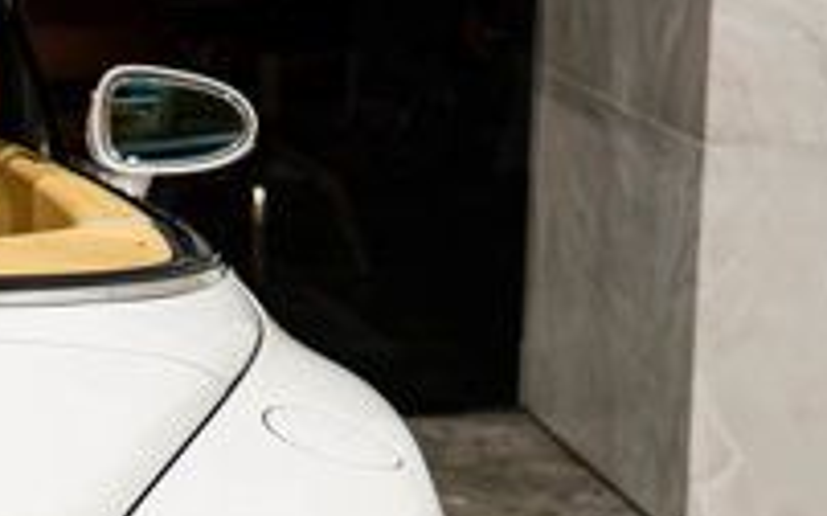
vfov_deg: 5.9
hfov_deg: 9.1
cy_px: 698
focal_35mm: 222
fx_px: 5001
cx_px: -590
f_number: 4
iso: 1250
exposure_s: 1/80
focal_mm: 43
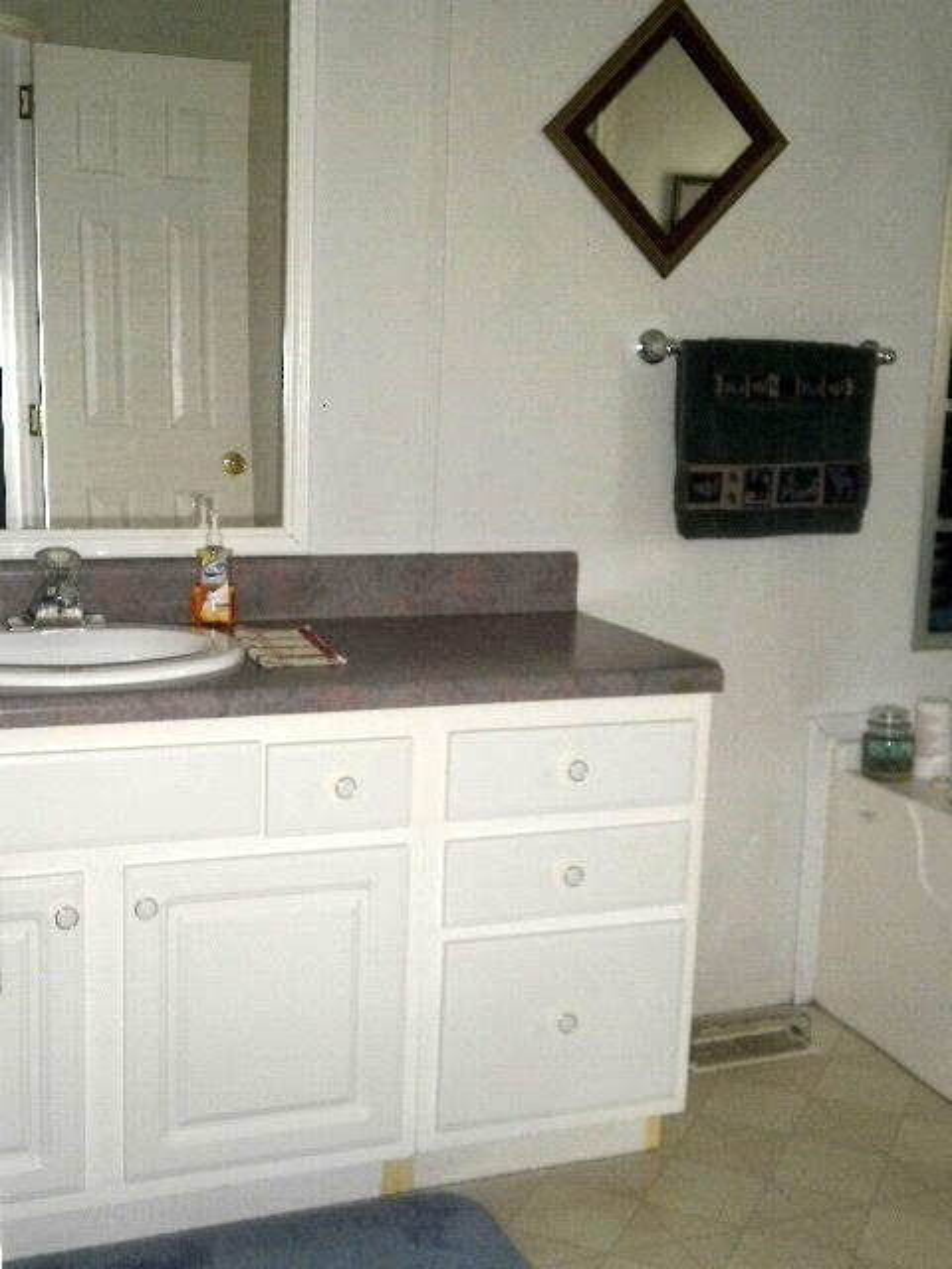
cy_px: 634
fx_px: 1577
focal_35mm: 43
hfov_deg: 33.6
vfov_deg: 43.9
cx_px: 476
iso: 125
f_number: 3.4
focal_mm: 7.61
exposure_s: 1/40
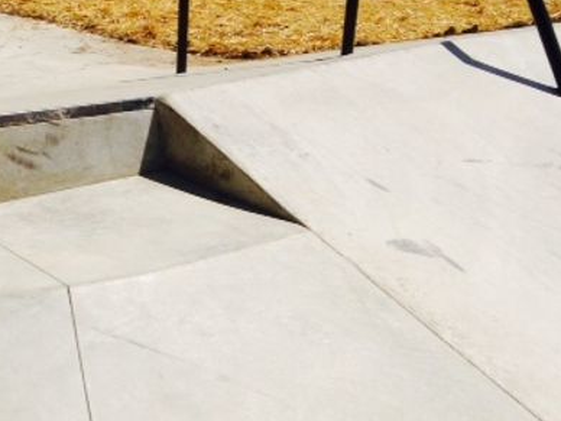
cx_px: 80
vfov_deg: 21.5
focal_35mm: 68
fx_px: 1102
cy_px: 302
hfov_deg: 27.7
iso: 50
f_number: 2.4
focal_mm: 4.12
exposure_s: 1/3623
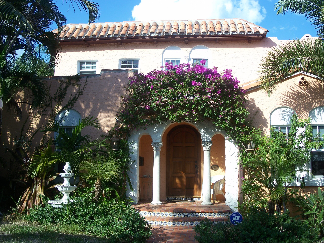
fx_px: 346
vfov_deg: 38.7
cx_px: 162
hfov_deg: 50.1
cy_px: 122
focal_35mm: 37
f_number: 2.8
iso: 64
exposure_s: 1/500
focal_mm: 7.8
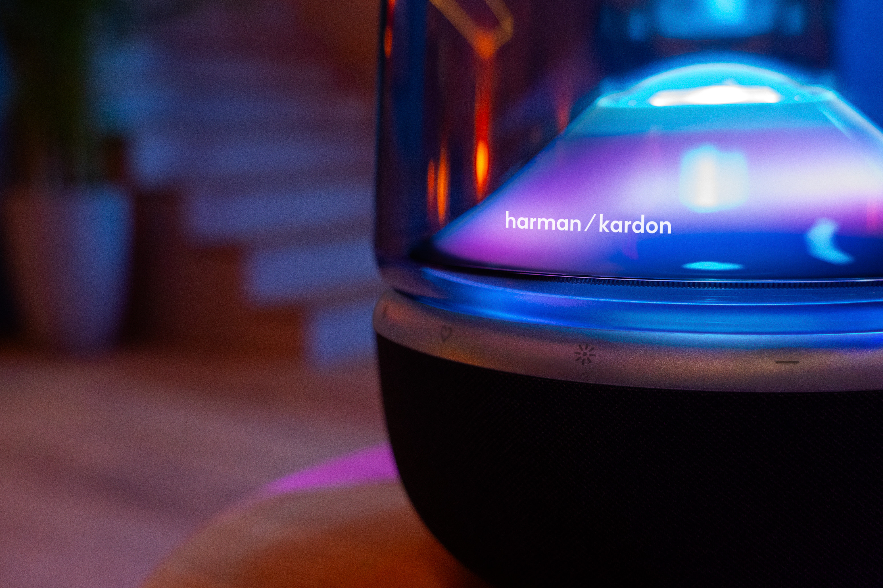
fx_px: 1030
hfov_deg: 46.4
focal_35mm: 42
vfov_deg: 31.9
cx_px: 480
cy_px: 274
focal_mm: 34
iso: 2500
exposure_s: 1/30
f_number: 4
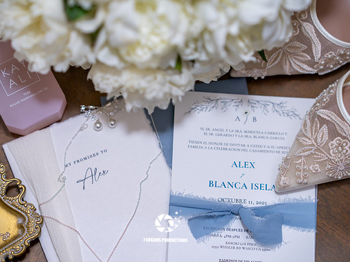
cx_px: 165
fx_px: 940
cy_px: 131
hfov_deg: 21.1
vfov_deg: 15.9
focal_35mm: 93
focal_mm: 85
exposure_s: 1/125
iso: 250
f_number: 2
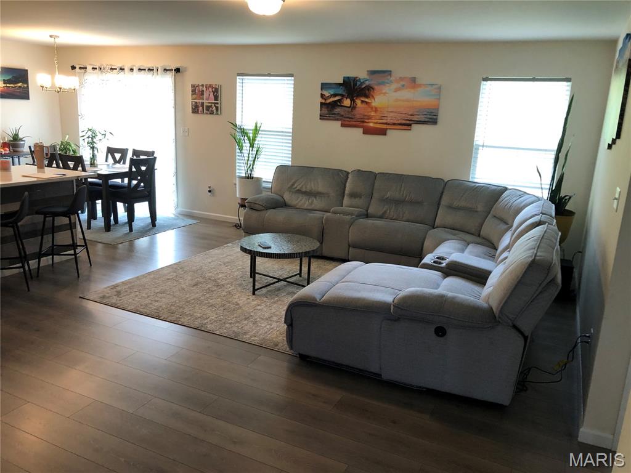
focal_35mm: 28
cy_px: 236
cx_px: 316
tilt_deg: -15.0
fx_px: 510
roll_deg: -2.8
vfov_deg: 49.7
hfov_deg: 63.4
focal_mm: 3.99
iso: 40
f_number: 1.8
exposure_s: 1/30
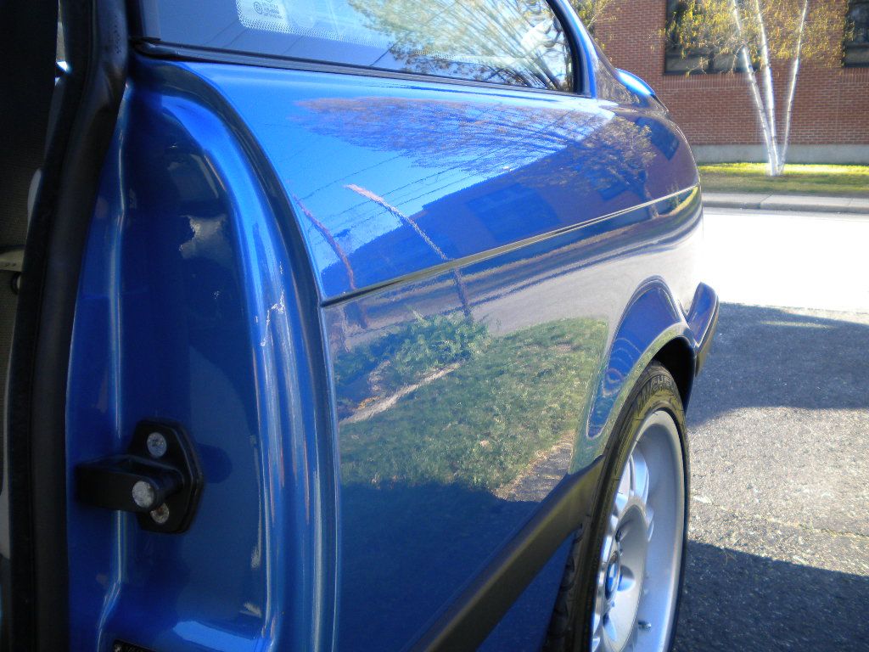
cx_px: 434
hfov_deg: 52.6
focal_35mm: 35
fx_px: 879
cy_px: 326
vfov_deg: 40.7
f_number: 3.1
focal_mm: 6.3
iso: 80
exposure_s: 1/127
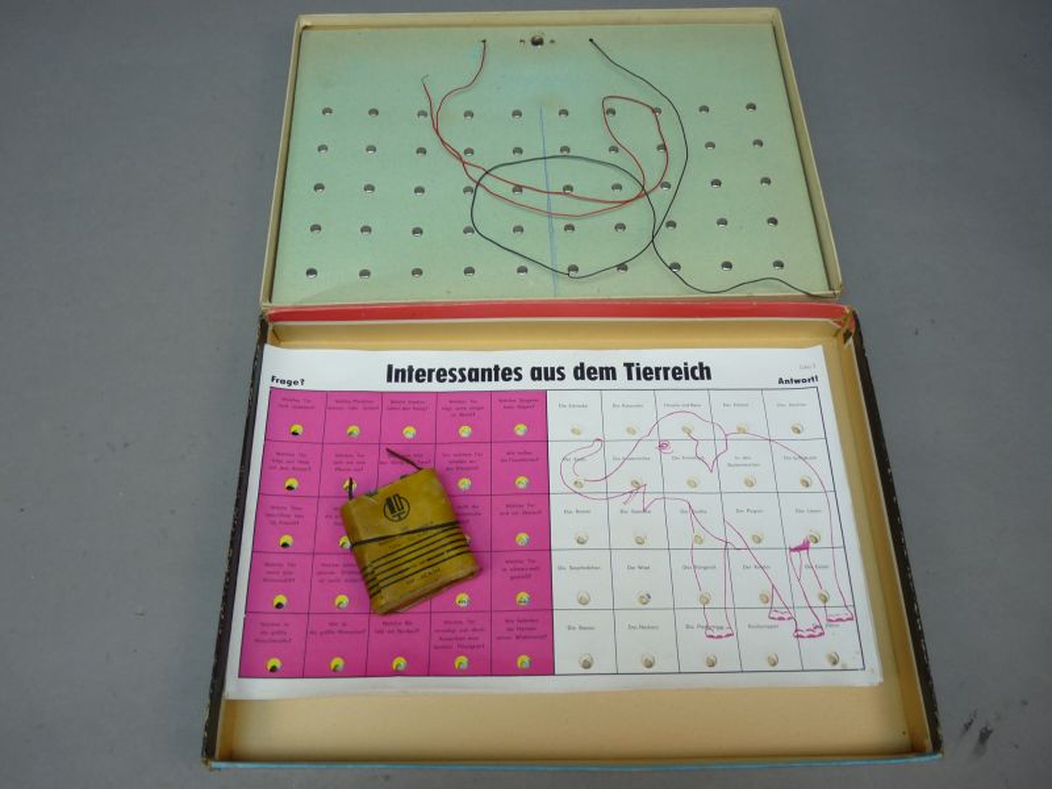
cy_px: 394
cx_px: 526
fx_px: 821
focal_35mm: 27
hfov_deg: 65.3
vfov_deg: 51.4
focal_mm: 4.8
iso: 100
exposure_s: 1/50
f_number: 2.8
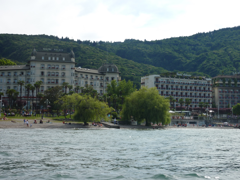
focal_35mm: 63
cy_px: 90
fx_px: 437
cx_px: 120
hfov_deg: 30.7
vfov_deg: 23.3
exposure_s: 1/500
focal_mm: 10.3
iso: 80
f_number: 4.5
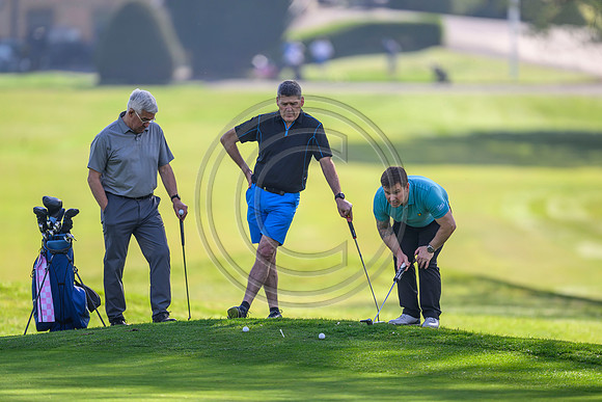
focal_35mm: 400
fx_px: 6690
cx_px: 301
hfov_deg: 5.2
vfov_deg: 3.4
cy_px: 201
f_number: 2.8
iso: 500
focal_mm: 400
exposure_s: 1/3200
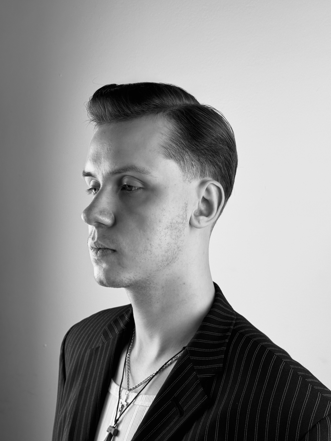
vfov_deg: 38.9
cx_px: 165
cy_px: 221
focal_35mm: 49
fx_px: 625
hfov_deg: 29.7
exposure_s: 1/394
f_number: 1.78
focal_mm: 6.76
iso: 64
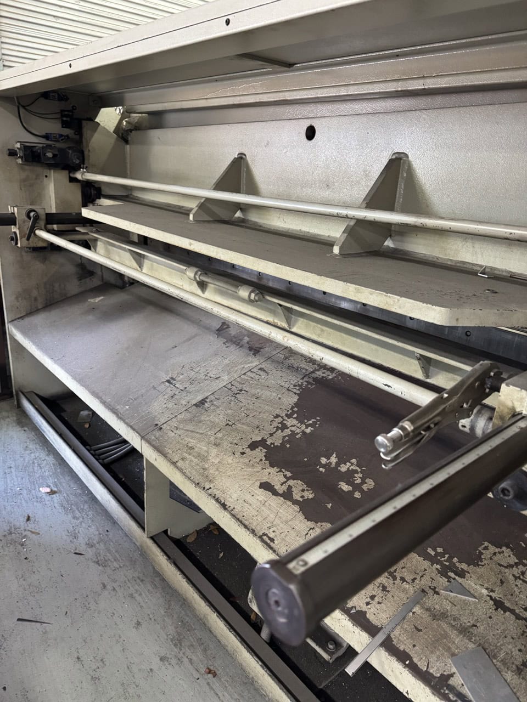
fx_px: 487
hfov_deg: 56.8
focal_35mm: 24
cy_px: 351
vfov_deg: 71.6
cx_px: 264
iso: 640
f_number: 1.8
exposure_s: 1/60
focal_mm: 6.8
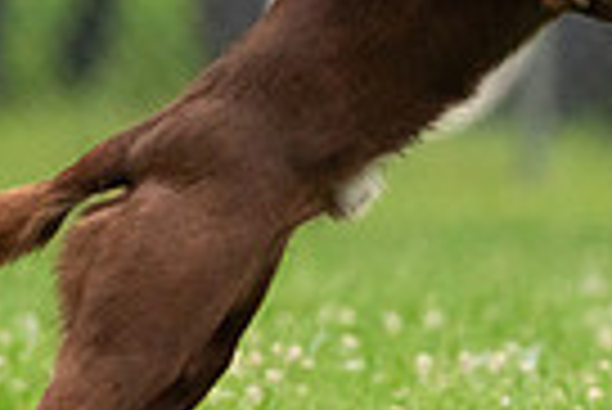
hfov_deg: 1.3
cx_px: 256
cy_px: -79
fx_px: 28012
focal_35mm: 1646
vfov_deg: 0.8
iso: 6400
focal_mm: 385
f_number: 6.3
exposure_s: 1/1600
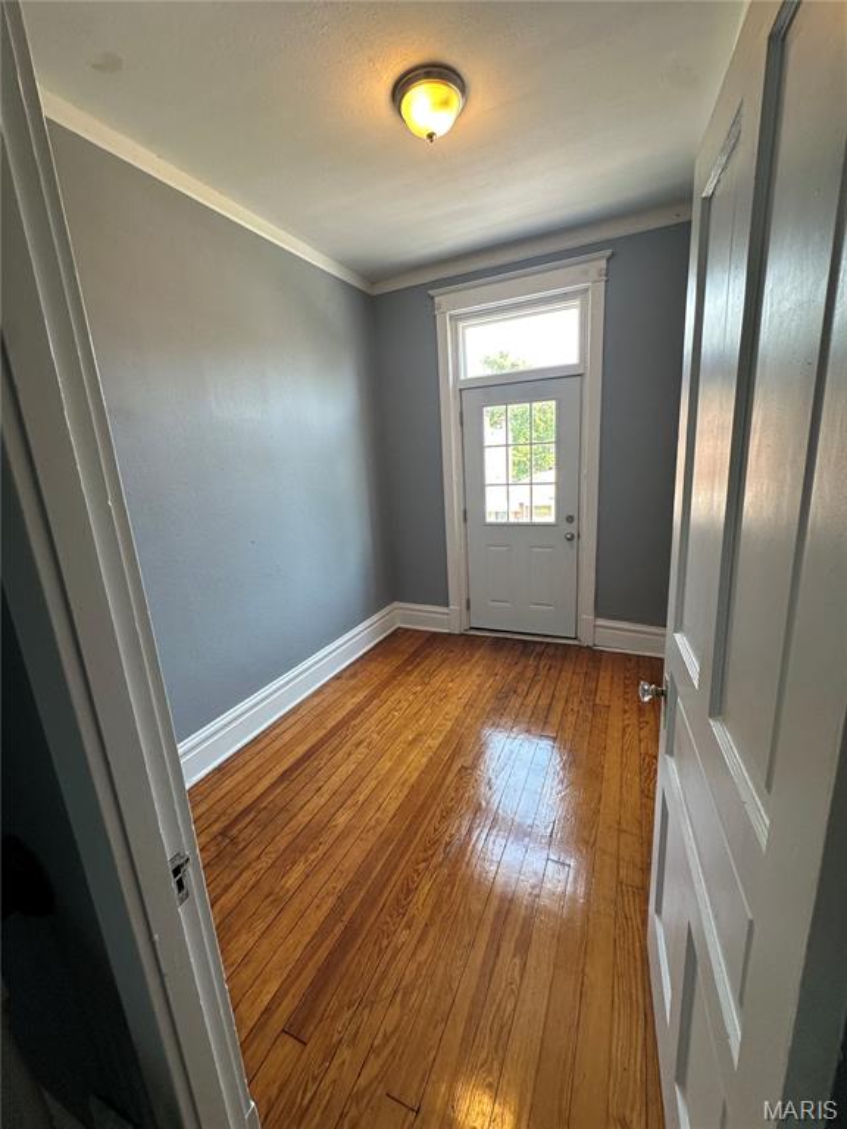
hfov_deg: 85.7
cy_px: 564
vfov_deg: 102.1
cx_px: 424
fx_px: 457
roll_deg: +2.9
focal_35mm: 14
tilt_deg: -12.9
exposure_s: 1/120
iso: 125
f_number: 2.2
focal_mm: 2.22
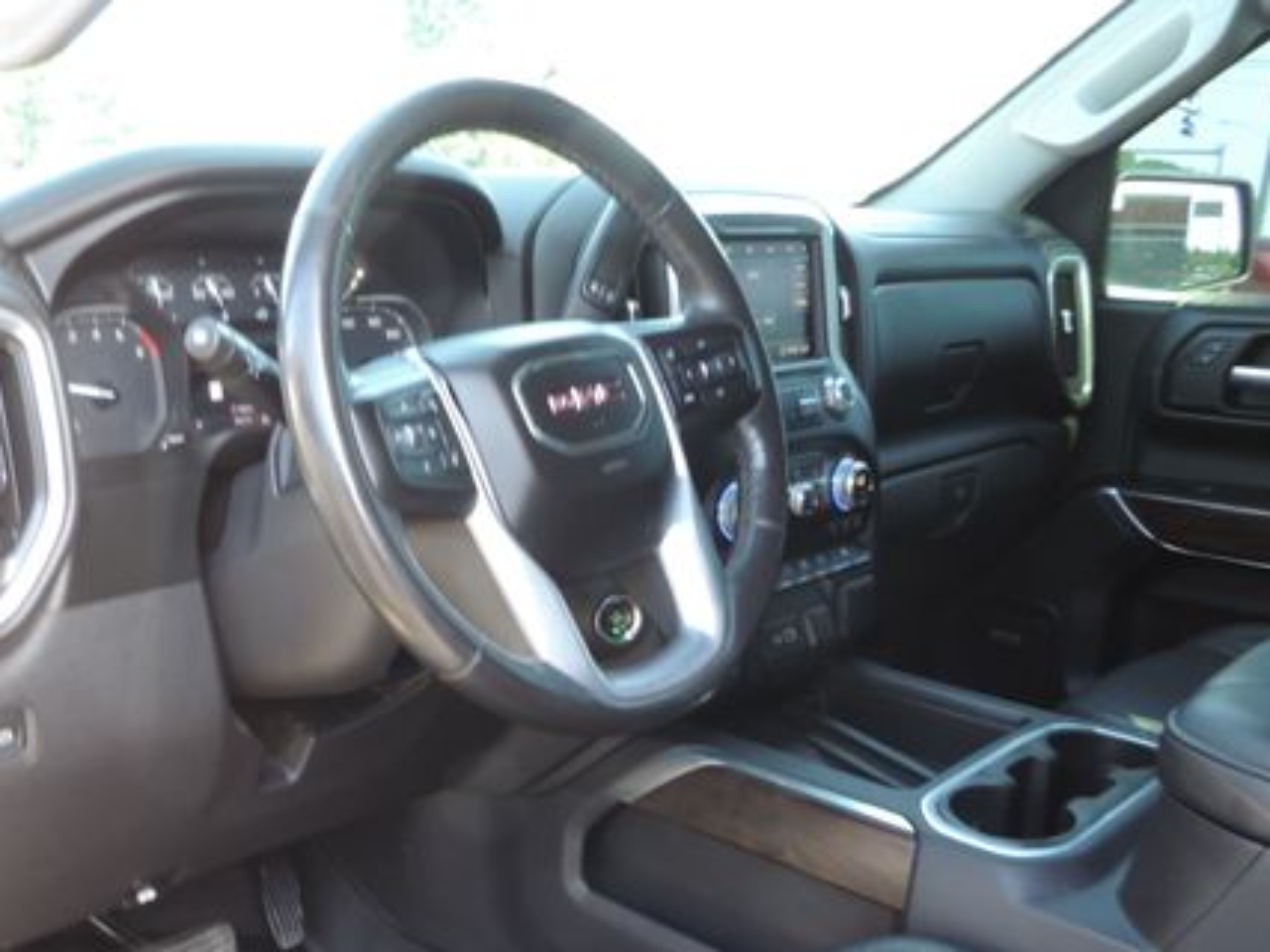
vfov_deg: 39.4
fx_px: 1320
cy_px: 595
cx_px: 473
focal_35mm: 36
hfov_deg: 50.8
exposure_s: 1/30
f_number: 3
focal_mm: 4.3
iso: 160
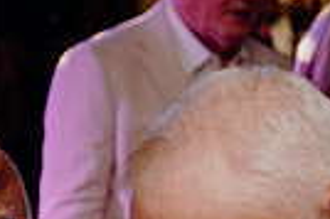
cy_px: 252
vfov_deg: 5.0
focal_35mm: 273
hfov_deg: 7.3
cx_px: -325
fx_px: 2499
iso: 2500
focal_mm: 63
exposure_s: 1/200
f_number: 3.5
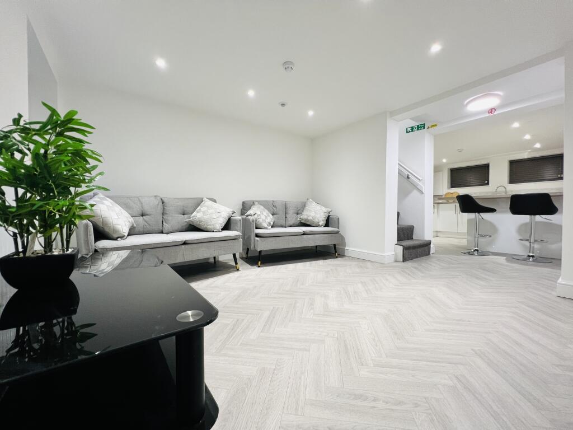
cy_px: 215
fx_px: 215
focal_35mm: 13
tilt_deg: -0.5
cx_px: 286
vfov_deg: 89.9
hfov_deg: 106.2
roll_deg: -0.2
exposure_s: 1/100
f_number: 1.8
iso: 200
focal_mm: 1.57
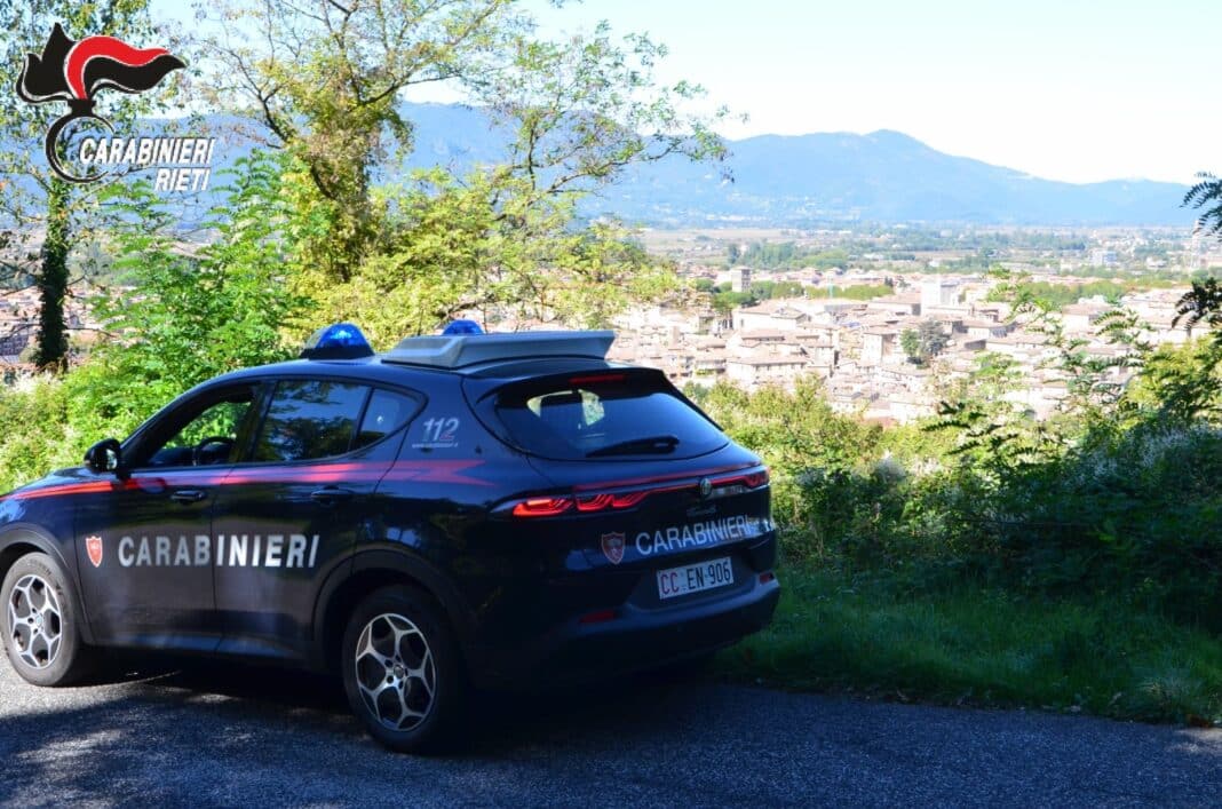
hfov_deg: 39.0
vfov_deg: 26.4
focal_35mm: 51
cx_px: 611
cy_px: 404
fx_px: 1727
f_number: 10
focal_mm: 34
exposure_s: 1/200
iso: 400
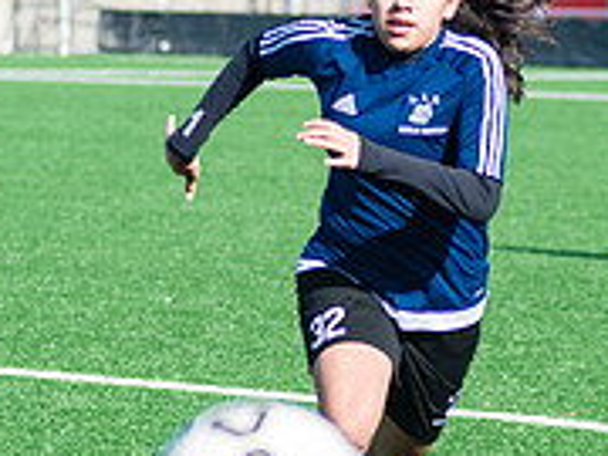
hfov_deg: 5.4
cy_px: 389
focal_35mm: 366
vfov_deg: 4.1
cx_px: 352
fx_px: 6428
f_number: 4
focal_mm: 100
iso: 200
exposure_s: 1/1250
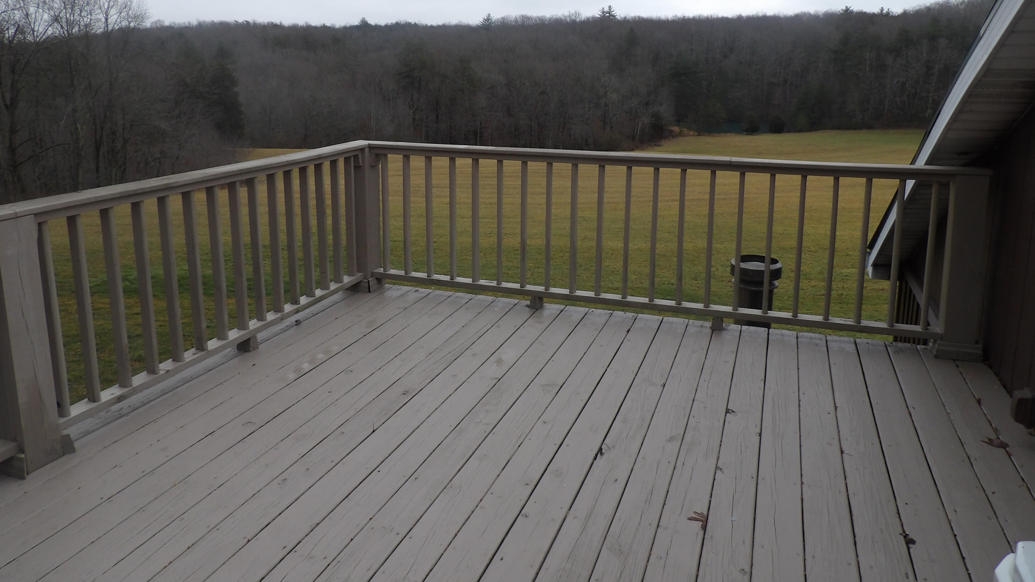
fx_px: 741
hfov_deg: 69.9
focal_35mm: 27
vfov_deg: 42.4
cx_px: 511
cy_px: 201
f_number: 3.2
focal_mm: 4.3
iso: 100
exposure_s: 1/190
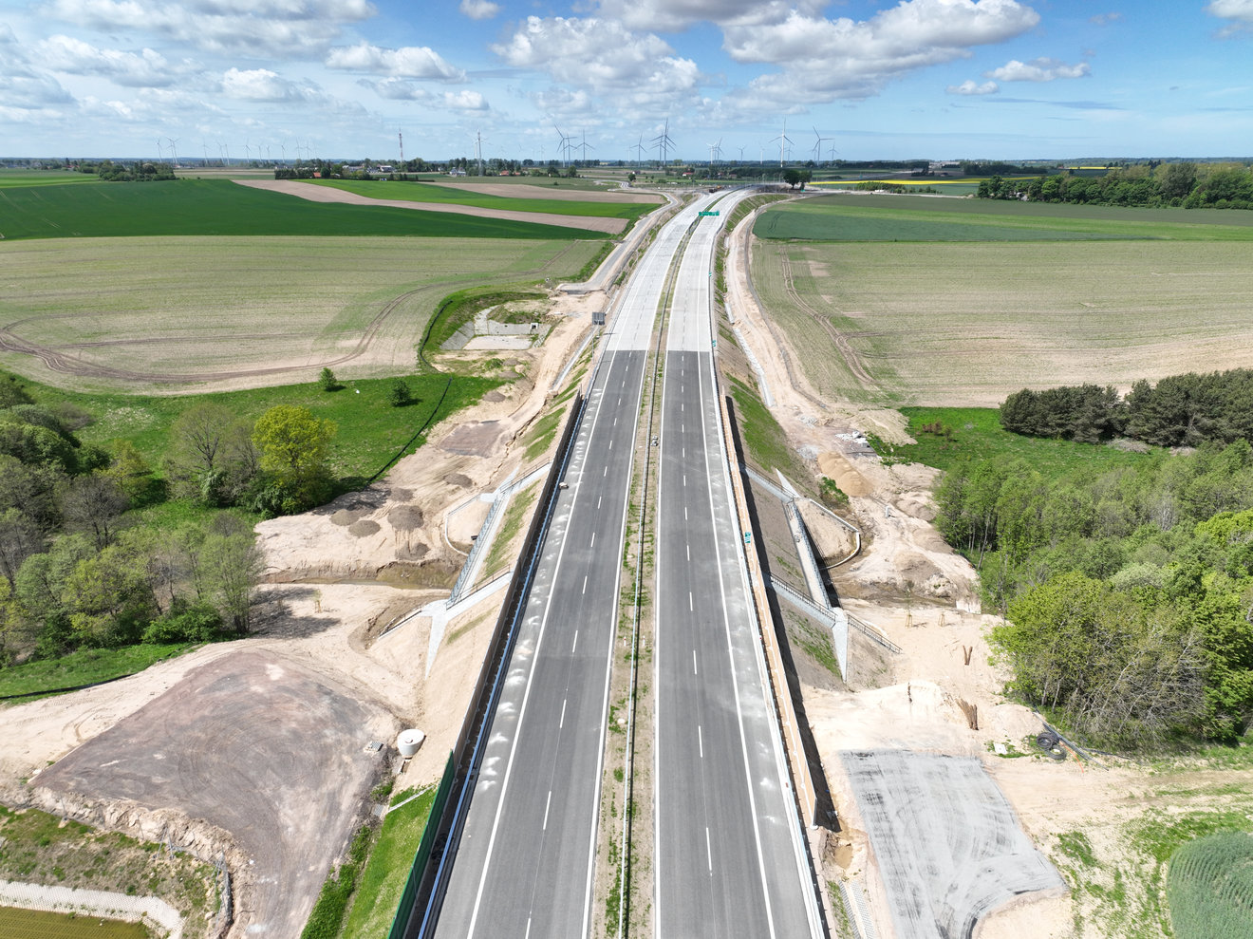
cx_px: 626
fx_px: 868
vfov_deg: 56.8
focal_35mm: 24
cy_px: 470
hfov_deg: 71.6
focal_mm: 12.29
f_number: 2.8
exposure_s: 1/1600
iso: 100
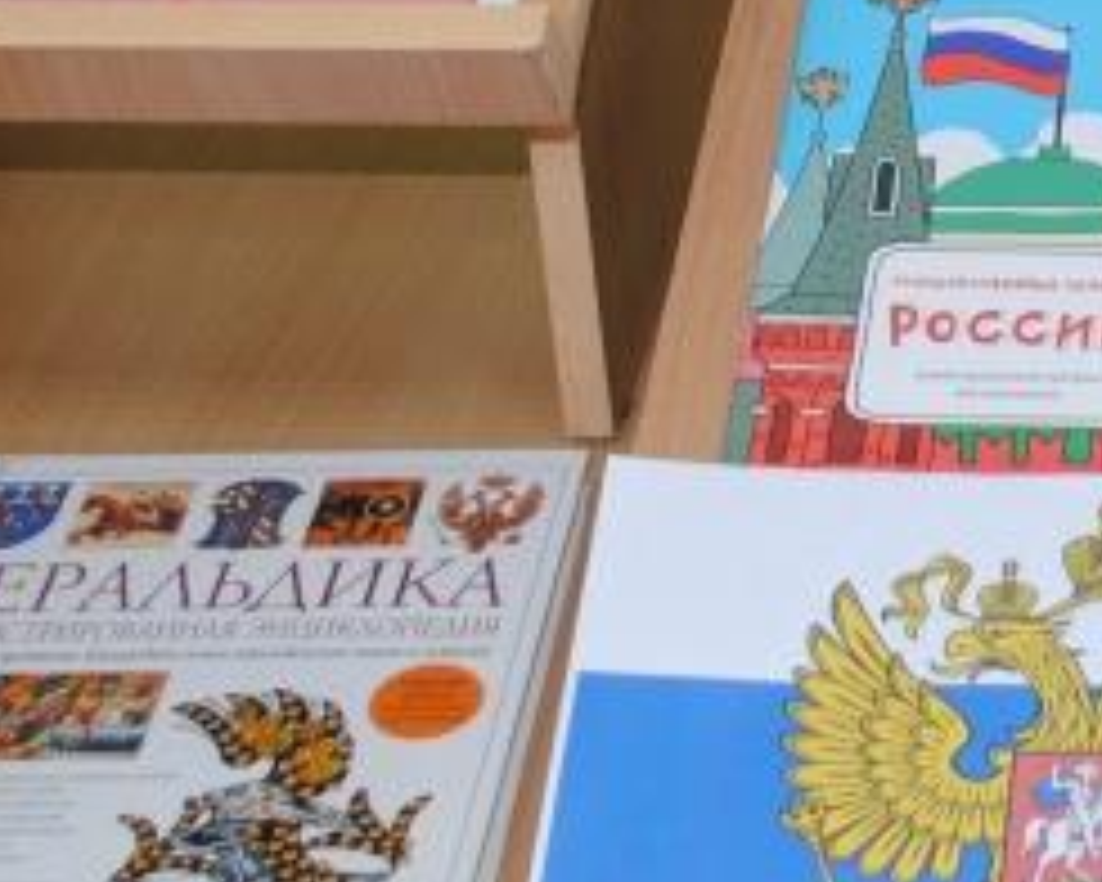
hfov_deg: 16.7
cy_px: -164
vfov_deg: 14.1
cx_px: 1556
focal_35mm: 106
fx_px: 3457
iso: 400
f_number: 5
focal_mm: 18
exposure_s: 1/60
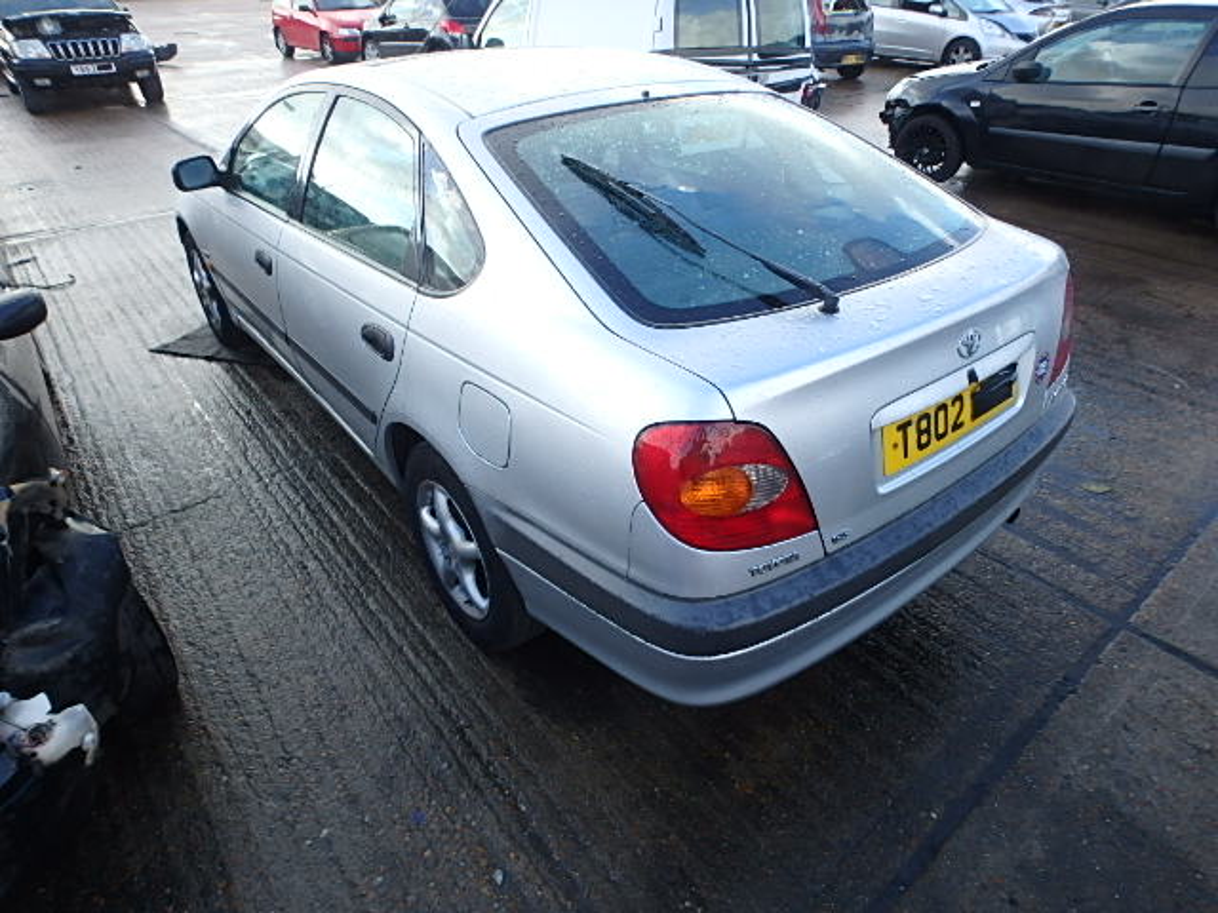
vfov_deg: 63.4
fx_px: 739
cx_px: 609
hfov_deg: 79.0
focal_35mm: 21
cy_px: 456
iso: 125
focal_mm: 3.7
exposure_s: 1/200
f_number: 3.5
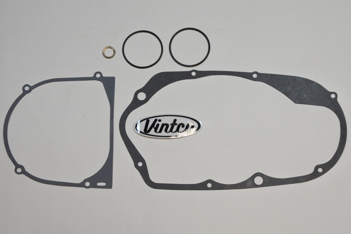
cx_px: 176
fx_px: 478
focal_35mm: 49
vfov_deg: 27.5
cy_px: 117
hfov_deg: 40.3
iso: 560
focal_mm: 18.4
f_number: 4.5
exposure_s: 1/125
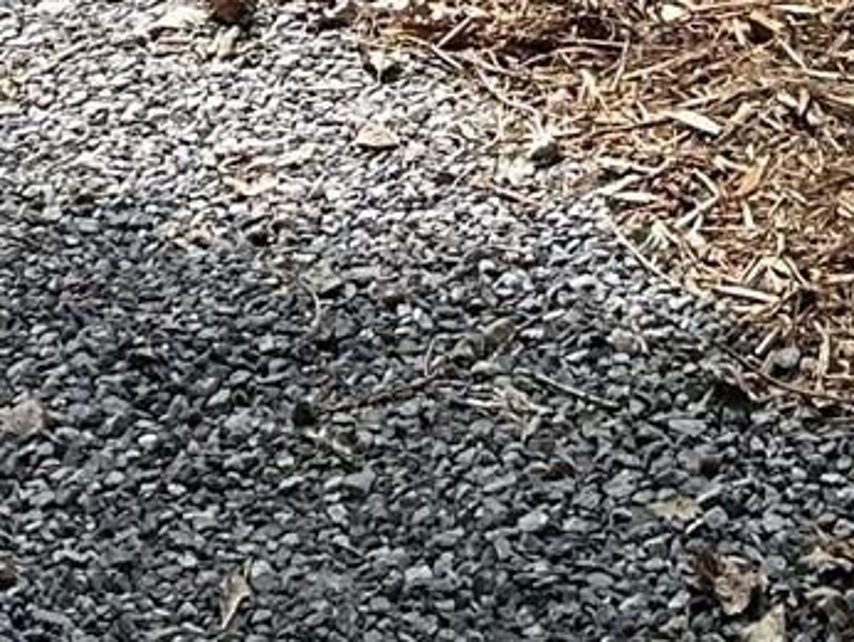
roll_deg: +4.1
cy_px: -1047
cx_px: 968
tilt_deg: +1.6
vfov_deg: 9.1
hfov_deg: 13.6
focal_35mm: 142
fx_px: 3506
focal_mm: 6.86
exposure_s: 1/623
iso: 80
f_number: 1.78
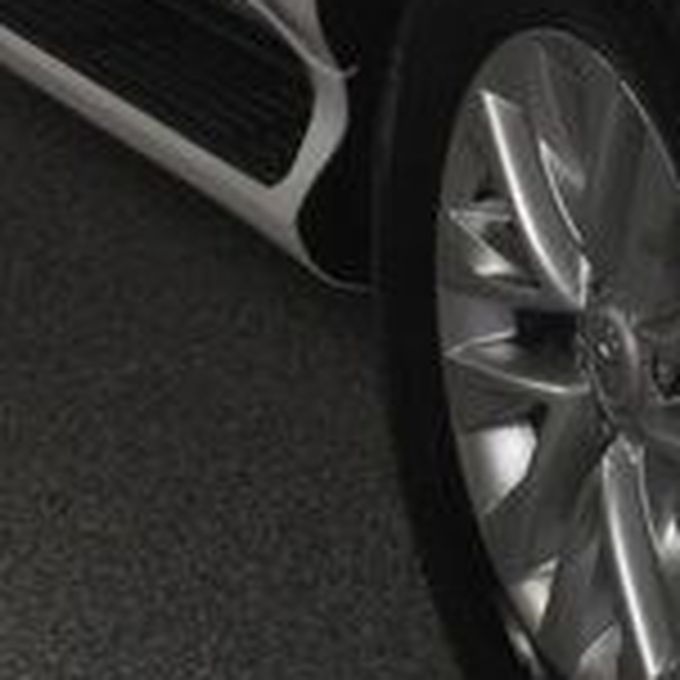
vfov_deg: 8.7
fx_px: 4356
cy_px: -437
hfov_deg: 8.5
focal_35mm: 196
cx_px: 1297
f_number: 14
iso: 100
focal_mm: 23
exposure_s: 1/160
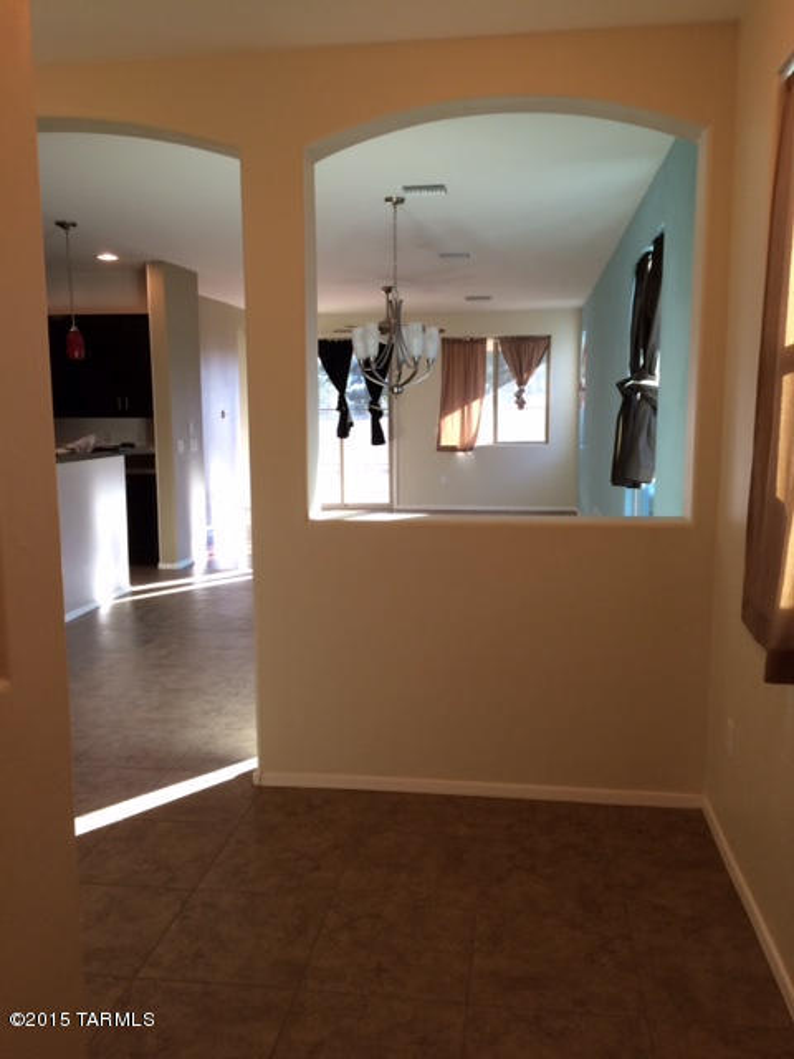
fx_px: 887
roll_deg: +1.4
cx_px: 397
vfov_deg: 61.7
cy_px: 530
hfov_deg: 48.2
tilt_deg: -9.5
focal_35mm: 29
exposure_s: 1/40
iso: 40
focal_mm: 4.15
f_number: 2.2
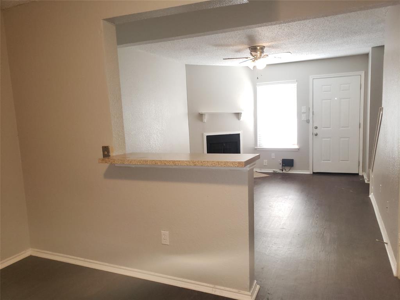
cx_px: 200
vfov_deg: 53.1
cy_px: 150
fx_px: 300
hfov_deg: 67.3
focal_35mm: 26
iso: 125
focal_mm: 4.3
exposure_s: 1/13
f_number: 2.4
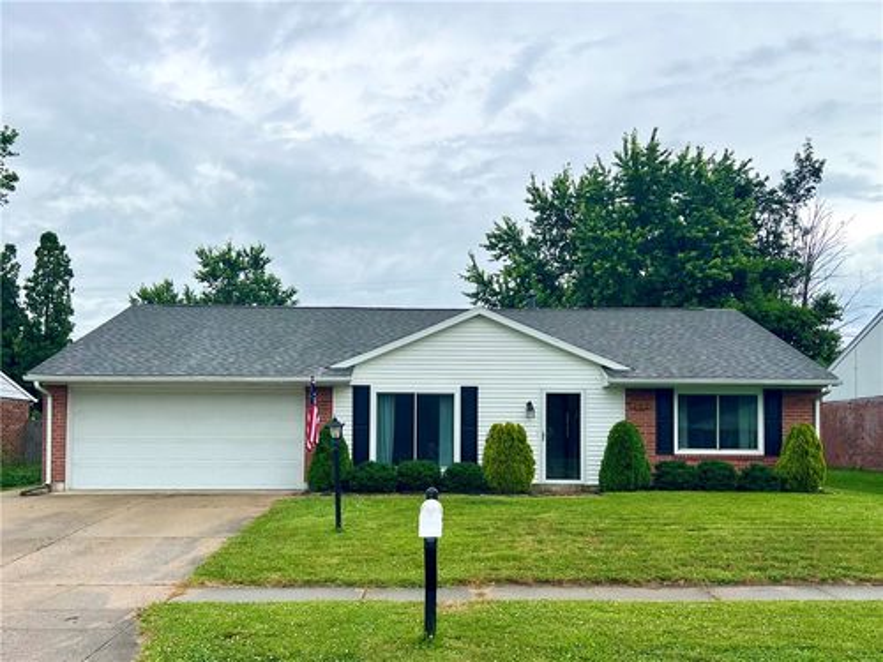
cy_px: 331
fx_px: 663
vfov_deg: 53.1
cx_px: 442
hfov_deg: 67.3
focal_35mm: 26
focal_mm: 5.7
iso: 50
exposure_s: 1/2513
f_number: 1.5
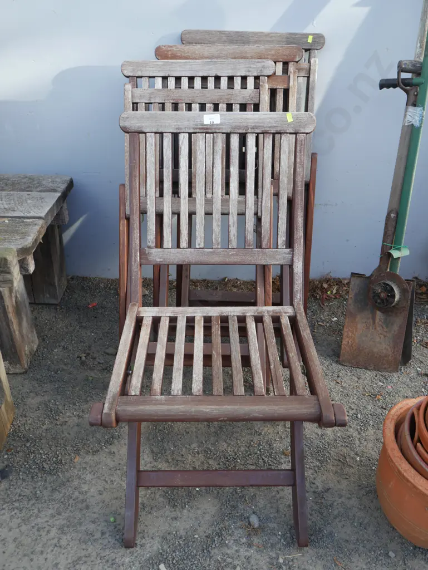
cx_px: 214
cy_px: 285
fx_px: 494
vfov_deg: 59.9
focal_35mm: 30
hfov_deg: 46.8
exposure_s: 1/160
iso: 200
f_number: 5
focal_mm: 15
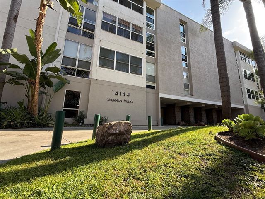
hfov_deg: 102.1
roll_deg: -1.1
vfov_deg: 85.7
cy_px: 100
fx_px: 107
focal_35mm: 14
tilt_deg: +11.3
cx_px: 132
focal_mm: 2.22
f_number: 2.2
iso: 50
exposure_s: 1/290
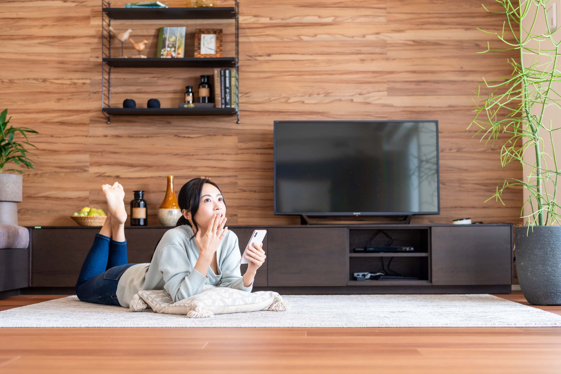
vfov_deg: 27.0
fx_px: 779
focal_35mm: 50
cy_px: 187
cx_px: 280
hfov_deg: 39.6
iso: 320
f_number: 2.8
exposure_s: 1/125
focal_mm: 50
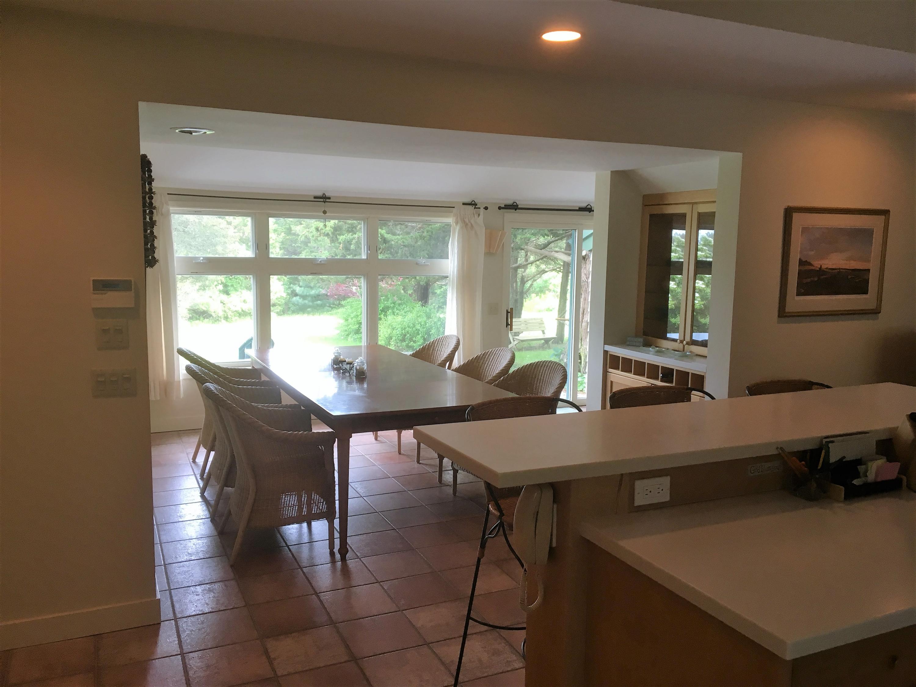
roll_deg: -0.6
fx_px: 767
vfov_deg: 48.2
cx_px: 458
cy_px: 344
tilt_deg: -6.2
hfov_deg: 61.7
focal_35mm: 29
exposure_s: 1/30
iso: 50
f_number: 2.2
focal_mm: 4.15
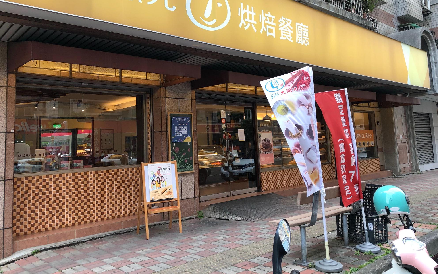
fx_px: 358
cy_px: 109
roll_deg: +2.4
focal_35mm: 30
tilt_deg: +6.0
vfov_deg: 41.6
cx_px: 221
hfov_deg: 62.9
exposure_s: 1/120
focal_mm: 3.99
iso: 32
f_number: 1.8
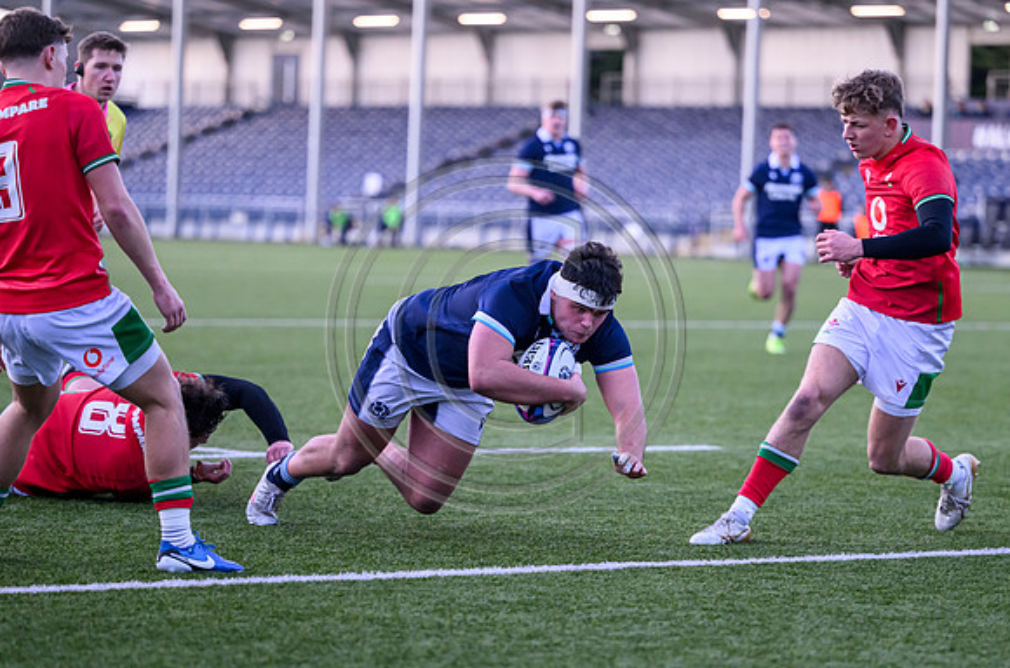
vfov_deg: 8.1
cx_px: 506
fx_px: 4707
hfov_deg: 12.2
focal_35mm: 168
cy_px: 434
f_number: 2.8
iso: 2000
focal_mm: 130
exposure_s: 1/1250
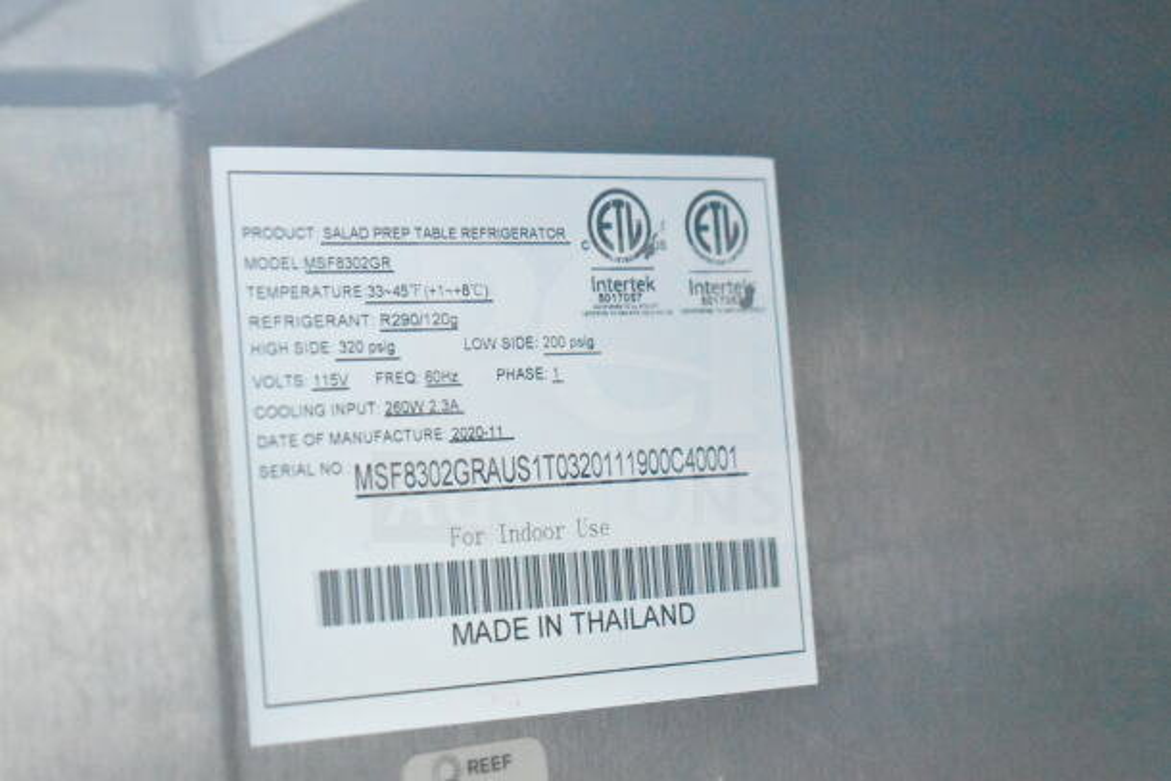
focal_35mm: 82
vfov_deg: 16.6
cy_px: 390
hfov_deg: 24.6
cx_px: 586
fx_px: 2684
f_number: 5.6
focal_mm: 55
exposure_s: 1/80
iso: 25600
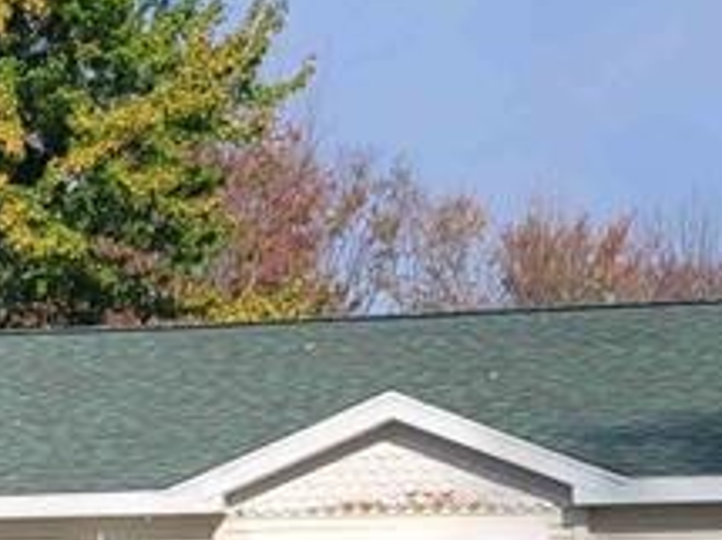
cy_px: 517
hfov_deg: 15.6
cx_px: -7
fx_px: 2585
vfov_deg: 11.8
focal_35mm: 124
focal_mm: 5.4
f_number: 1.8
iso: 40
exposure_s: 1/2913
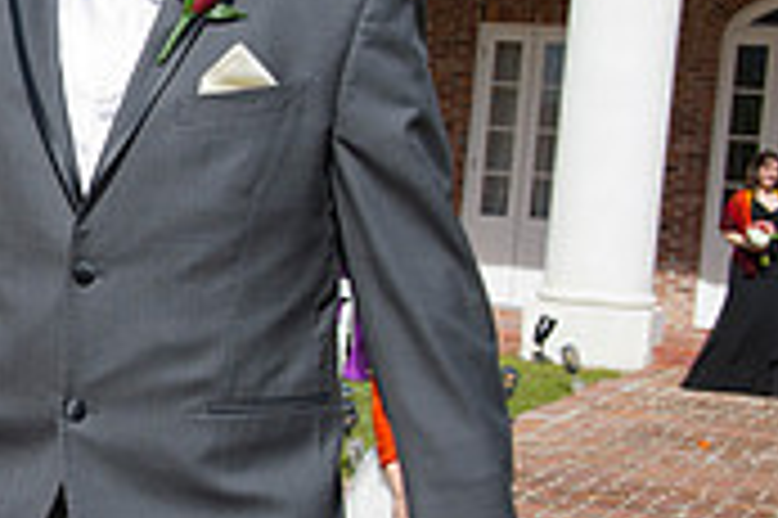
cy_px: 257
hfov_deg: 16.6
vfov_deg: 12.0
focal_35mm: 114
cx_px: -319
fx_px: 2461
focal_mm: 34
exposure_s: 1/250
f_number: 11
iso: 100
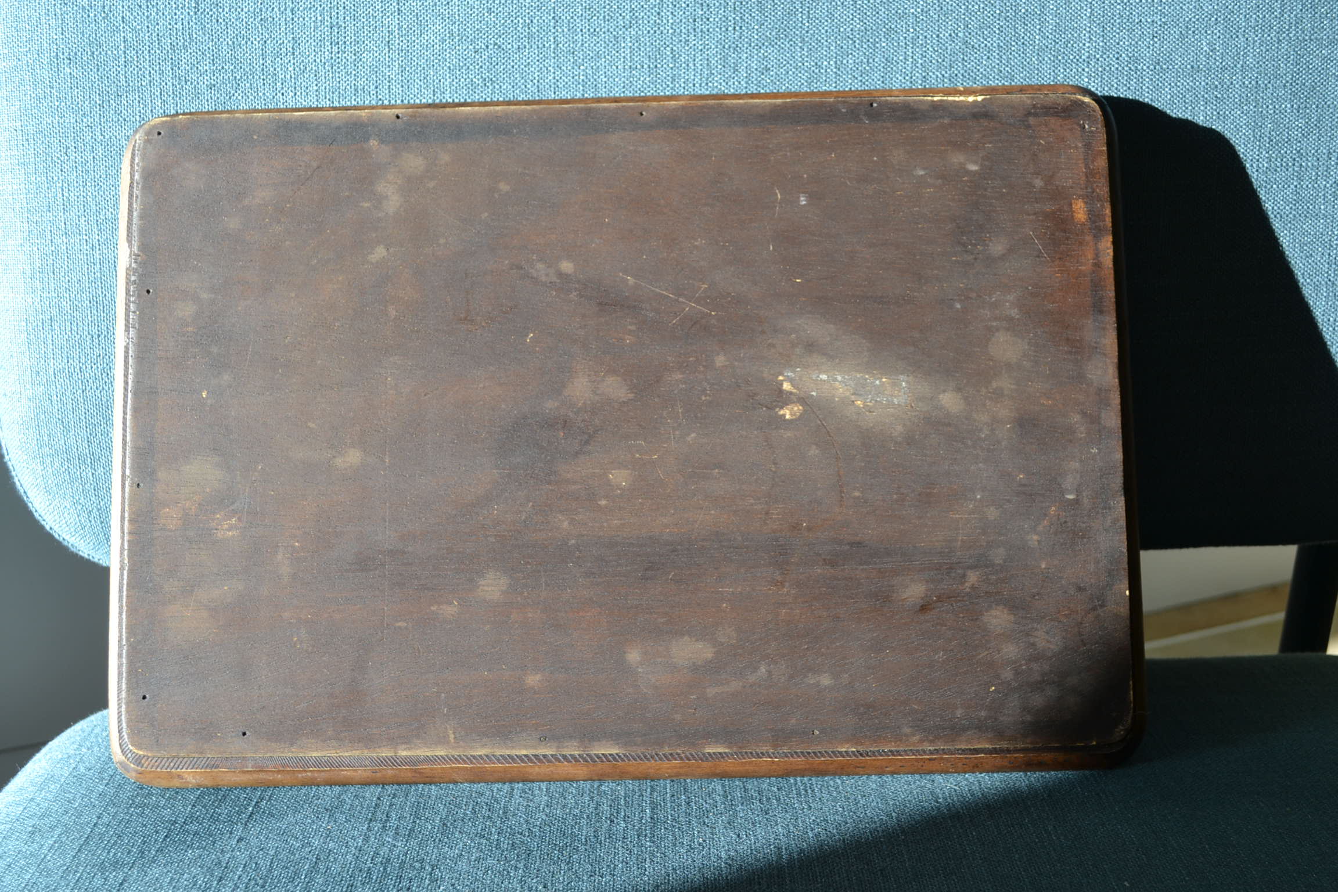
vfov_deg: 34.2
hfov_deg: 49.6
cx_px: 669
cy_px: 446
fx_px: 1449
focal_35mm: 39
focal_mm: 26
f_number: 5.6
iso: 250
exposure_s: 1/125
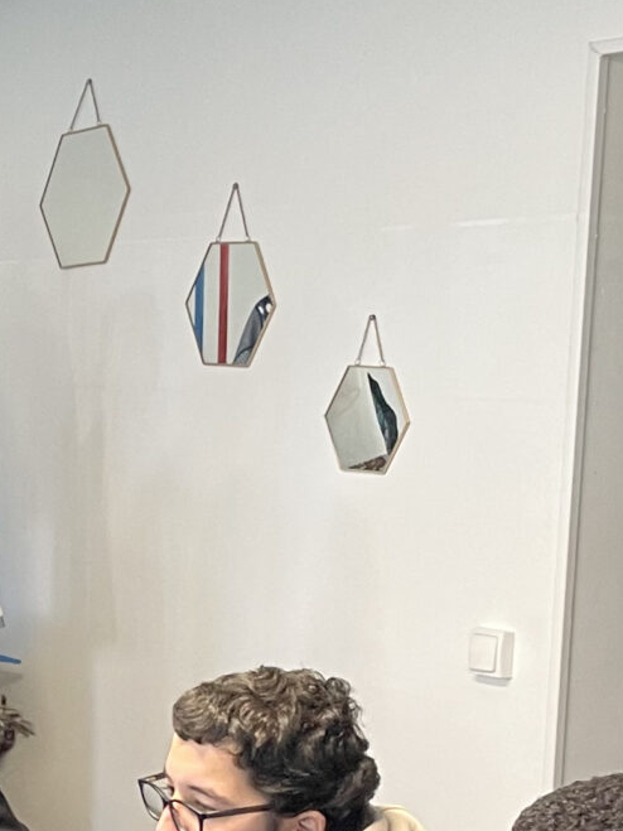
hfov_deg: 13.8
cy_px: 678
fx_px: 2424
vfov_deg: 19.2
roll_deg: -1.0
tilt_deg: -5.4
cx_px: -281
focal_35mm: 101
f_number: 1.6
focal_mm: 4.2
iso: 100
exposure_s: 1/50
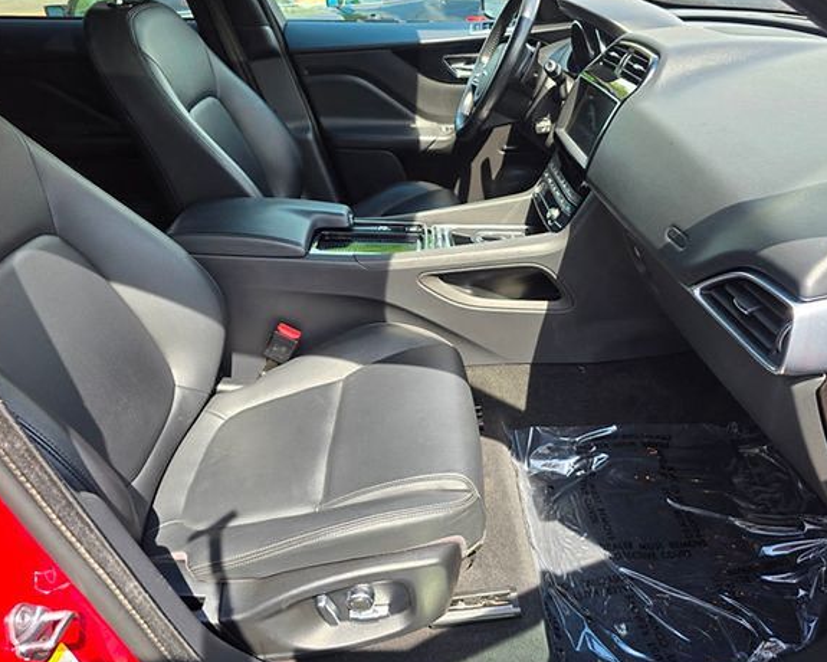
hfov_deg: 68.1
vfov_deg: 56.8
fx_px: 612
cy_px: 330
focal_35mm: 25
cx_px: 427
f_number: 1.7
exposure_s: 1/180
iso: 32
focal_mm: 6.3
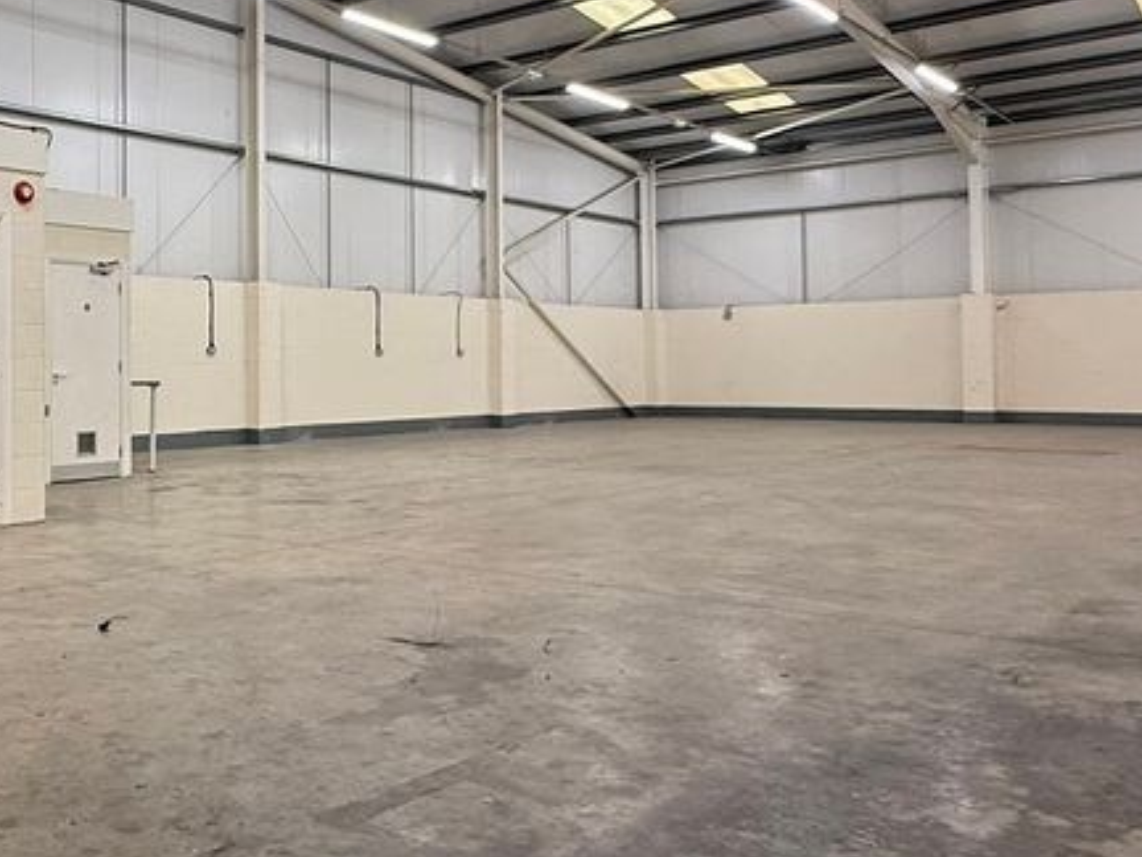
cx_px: 222
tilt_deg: +3.7
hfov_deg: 48.4
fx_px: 1188
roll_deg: -0.3
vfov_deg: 39.5
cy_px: 340
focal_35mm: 36
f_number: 2.2
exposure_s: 1/100
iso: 125
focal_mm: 2.22
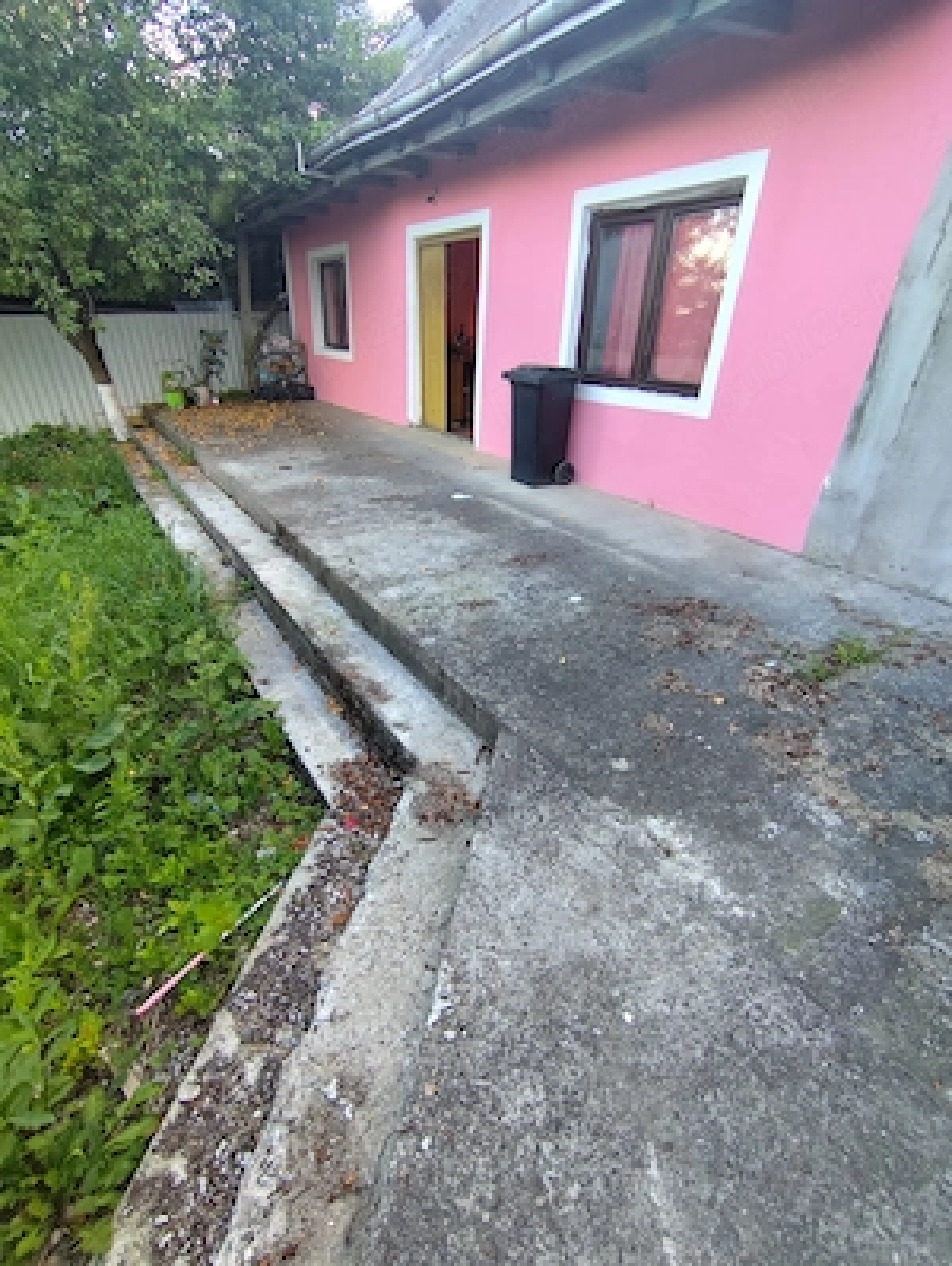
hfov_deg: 78.2
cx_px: 476
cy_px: 633
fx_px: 586
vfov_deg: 94.4
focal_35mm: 16
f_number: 2.2
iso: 64
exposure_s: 1/50
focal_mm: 1.65
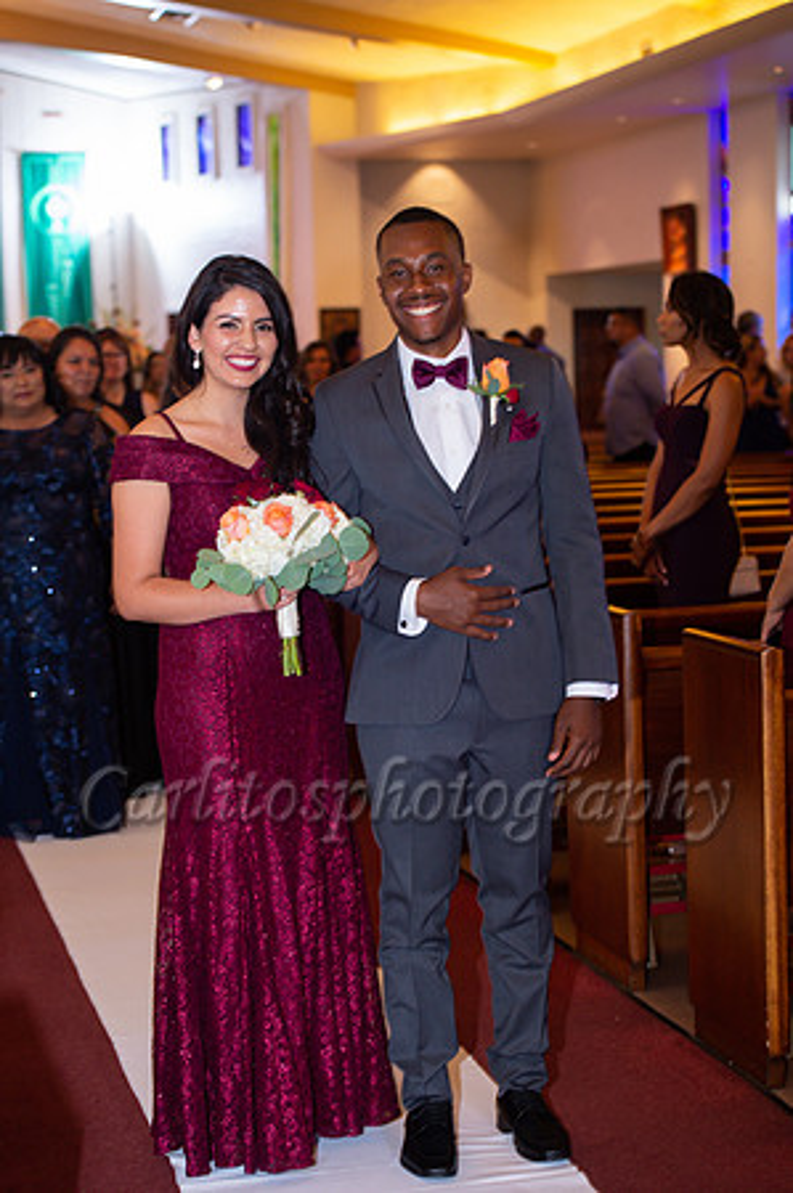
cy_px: 596
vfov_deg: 28.9
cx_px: 396
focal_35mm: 70
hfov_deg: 19.4
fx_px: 2318
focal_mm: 70
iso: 1250
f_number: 4
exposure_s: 1/60
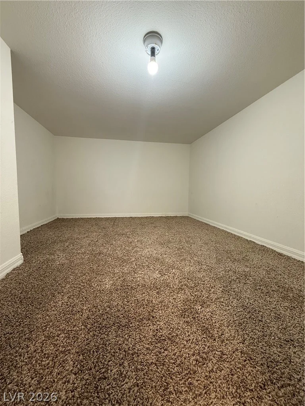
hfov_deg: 85.7
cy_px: 203
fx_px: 164
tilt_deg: -3.5
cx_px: 152
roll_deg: -1.2
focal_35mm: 14
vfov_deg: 102.1
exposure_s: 1/60
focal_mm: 2.22
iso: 320
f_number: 2.2
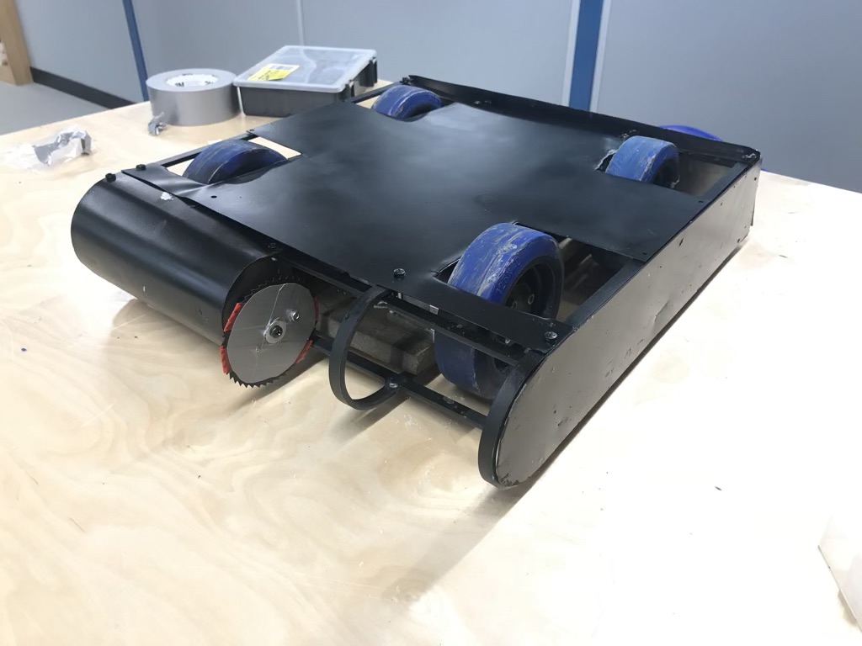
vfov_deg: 49.7
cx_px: 431
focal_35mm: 28
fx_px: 697
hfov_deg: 63.4
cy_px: 323
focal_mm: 3.99
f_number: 1.8
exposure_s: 1/25
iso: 32
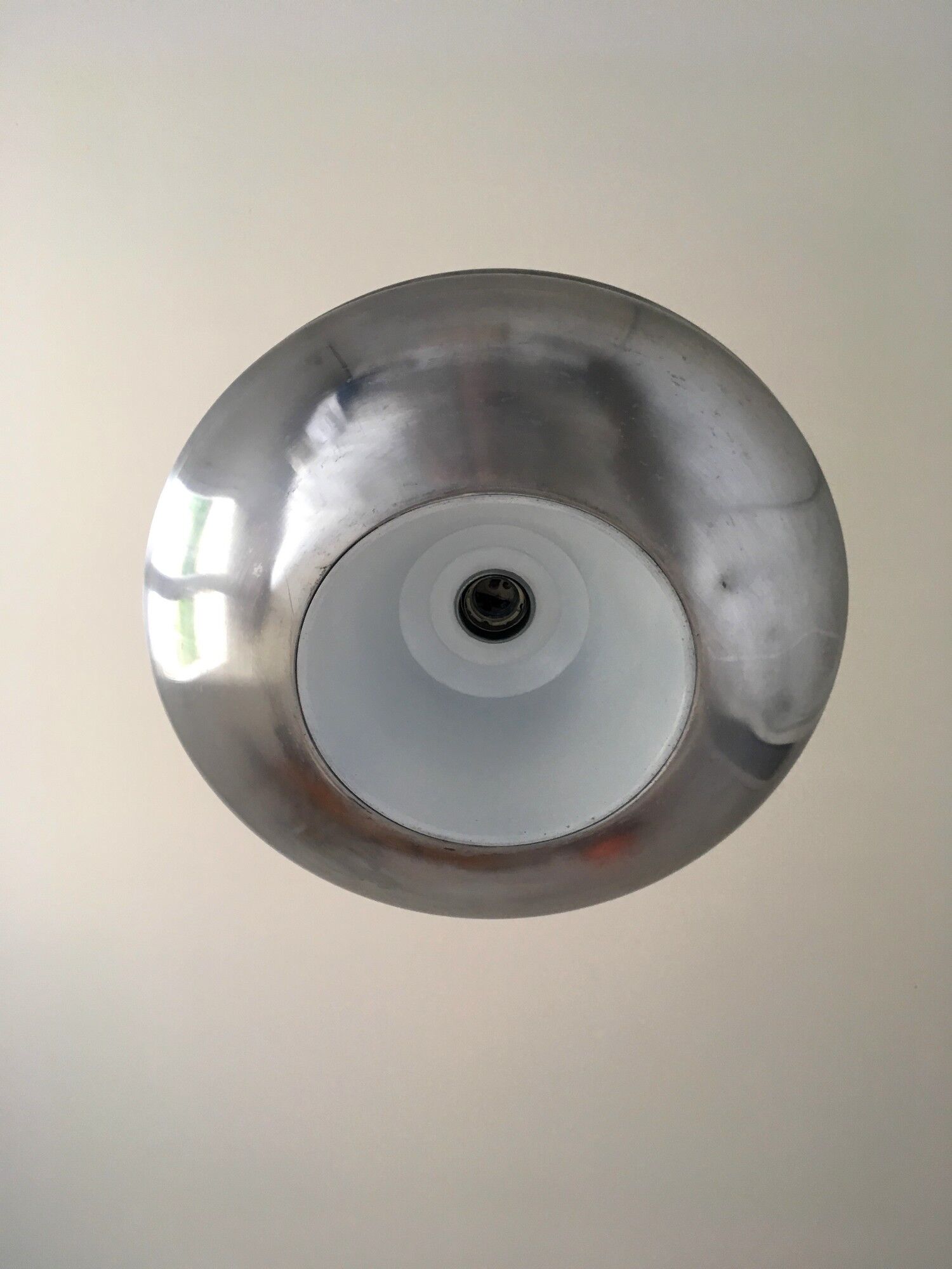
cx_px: 476
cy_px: 634
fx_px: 1063
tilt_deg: +65.7
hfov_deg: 48.2
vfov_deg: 61.7
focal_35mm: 29
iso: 100
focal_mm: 4.15
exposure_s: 1/33
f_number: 2.2
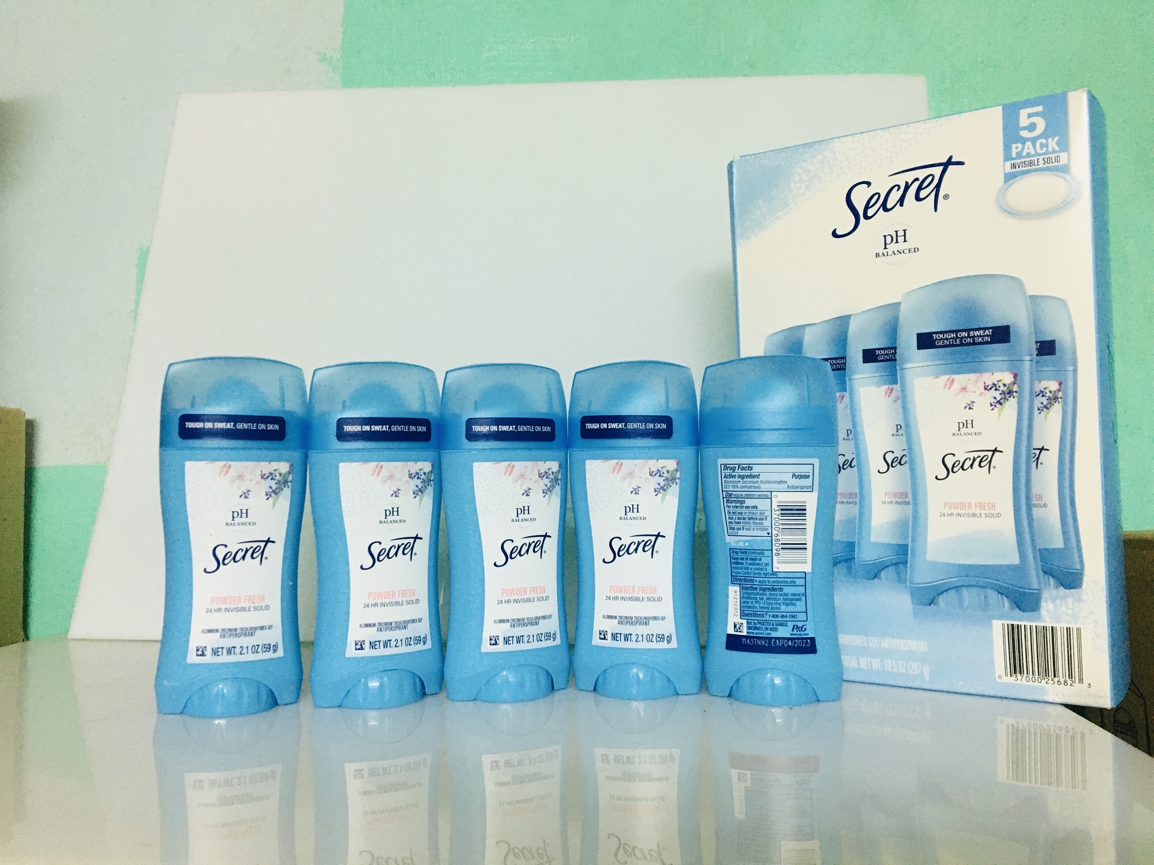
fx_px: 967
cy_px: 432
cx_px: 577
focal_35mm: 29
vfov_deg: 48.2
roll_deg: +0.1
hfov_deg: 61.7
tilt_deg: +6.6
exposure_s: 1/33
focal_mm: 4.15
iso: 200
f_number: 2.2
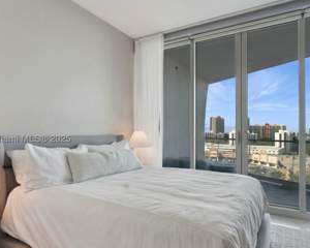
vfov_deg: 65.3
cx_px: 179
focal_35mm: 21
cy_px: 140
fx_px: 193
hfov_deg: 77.1
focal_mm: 14
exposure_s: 1/50
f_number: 9
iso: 200
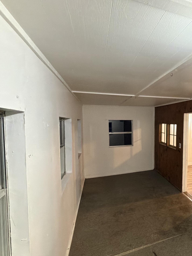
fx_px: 163
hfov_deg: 54.4
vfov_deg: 76.3
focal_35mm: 22
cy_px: 134
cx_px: 167
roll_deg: +1.0
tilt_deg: -4.7
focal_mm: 2.22
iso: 500
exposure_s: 1/60
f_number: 2.2
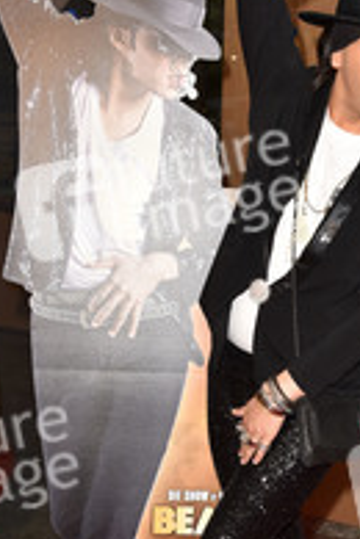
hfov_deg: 17.5
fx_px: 1170
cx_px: 238
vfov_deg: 25.9
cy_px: 334
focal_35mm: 78
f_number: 6.3
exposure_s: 1/160
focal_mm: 38
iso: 800
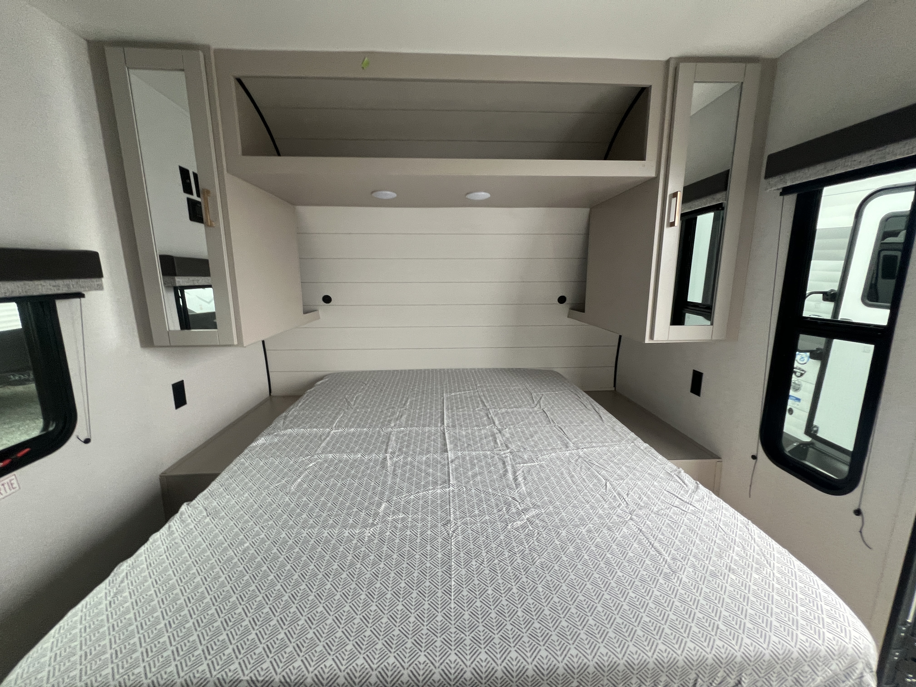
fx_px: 344
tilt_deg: -12.3
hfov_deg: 106.2
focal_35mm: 13
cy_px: 344
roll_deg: +1.2
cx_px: 458
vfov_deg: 89.9
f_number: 1.8
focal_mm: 1.57
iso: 125
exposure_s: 1/99
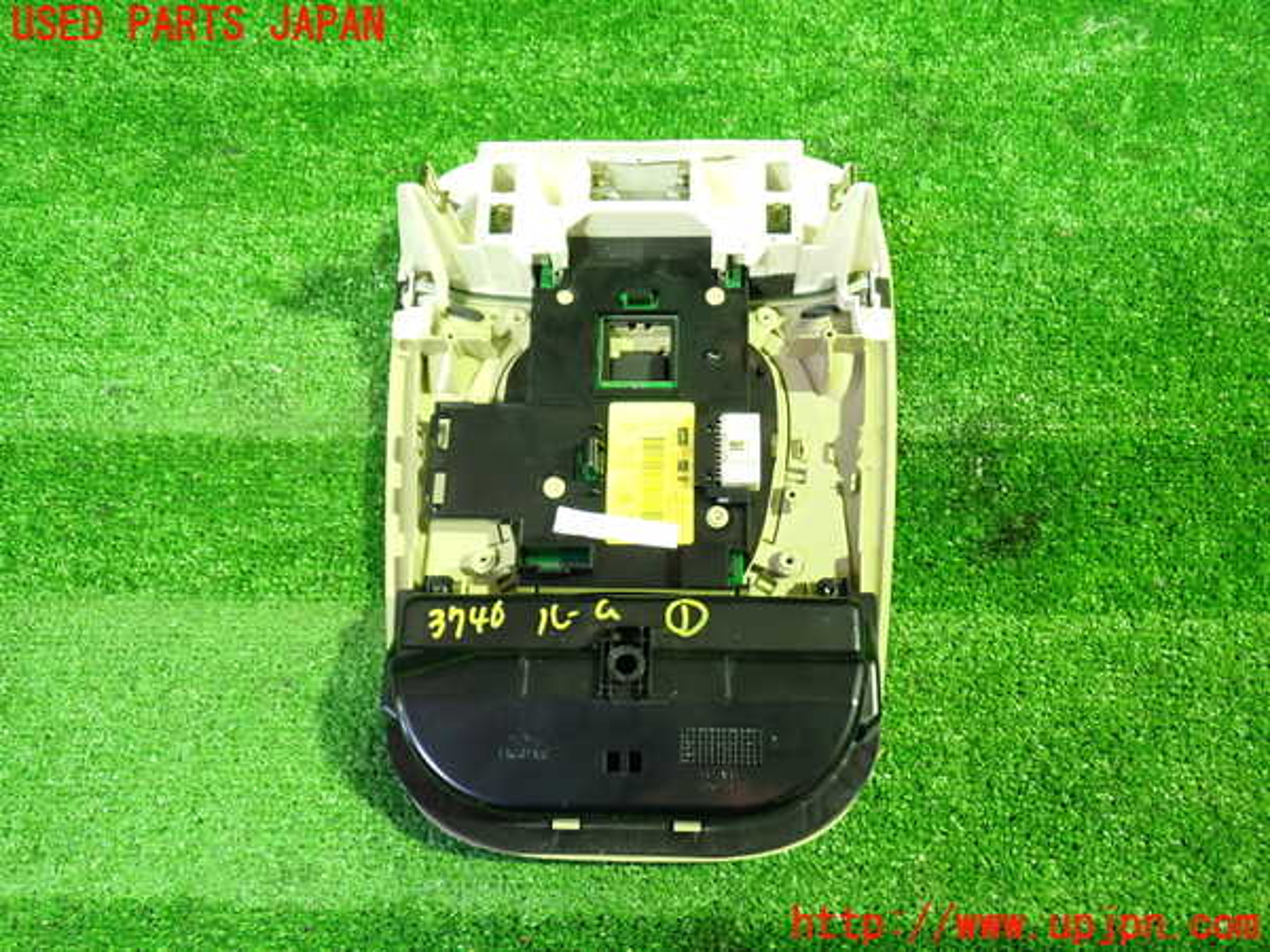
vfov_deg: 46.8
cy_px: 476
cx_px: 635
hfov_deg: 60.0
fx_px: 1101
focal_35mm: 30
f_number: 2.3
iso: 800
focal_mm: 5.4
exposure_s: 1/25
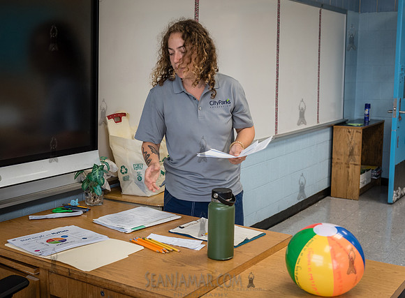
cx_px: 182
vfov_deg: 29.9
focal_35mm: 48
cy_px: 149
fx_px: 558
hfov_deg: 39.8
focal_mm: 45
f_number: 4
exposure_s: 1/200
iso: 1000
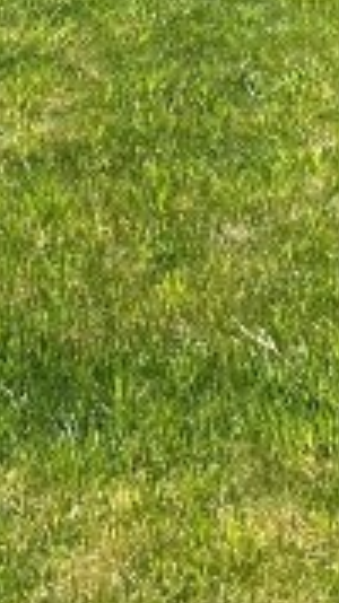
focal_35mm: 150
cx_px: 193
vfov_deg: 13.3
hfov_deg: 8.1
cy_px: -362
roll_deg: +1.3
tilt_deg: -0.6
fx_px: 2399
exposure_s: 1/2299
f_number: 1.78
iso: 80
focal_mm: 6.86
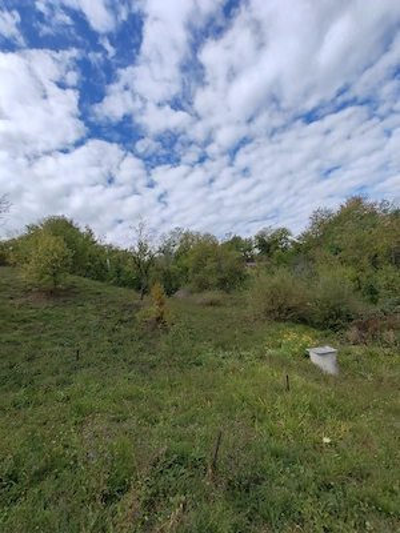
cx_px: 200
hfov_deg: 78.1
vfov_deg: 94.5
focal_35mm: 16
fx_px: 247
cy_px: 266
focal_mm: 1.96
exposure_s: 1/1200
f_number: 2.2
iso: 50
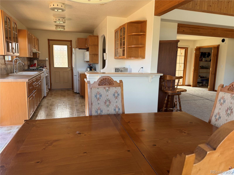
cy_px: 88
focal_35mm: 24
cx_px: 117
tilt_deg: -8.1
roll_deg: -1.8
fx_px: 162
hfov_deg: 71.6
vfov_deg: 56.8
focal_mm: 6.76
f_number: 1.78
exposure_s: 1/147
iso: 100
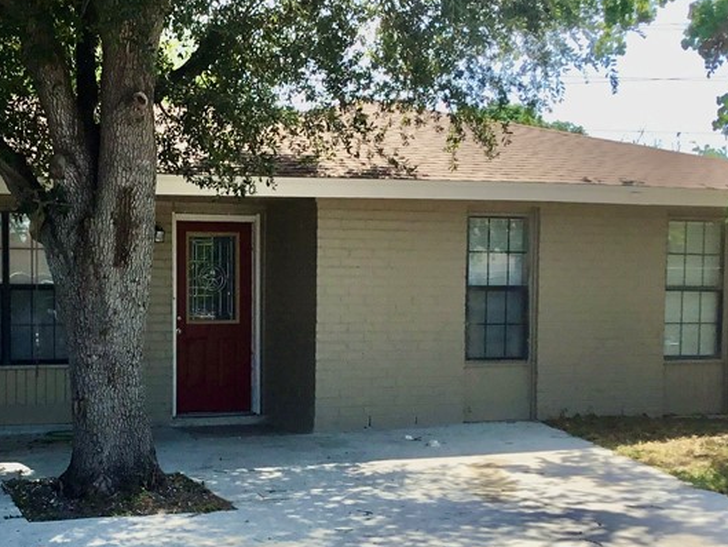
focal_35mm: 60
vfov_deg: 24.3
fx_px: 1262
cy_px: 375
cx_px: 164
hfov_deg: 31.5
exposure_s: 1/715
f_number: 2.4
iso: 25
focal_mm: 3.3
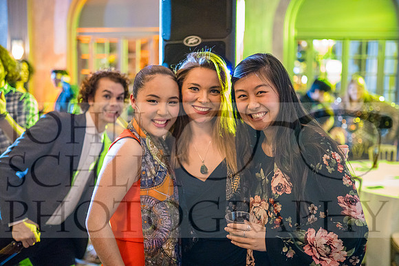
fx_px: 388
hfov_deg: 54.4
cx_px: 200
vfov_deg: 37.9
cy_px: 133
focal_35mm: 35
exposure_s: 1/50
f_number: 1.4
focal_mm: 35
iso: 10000
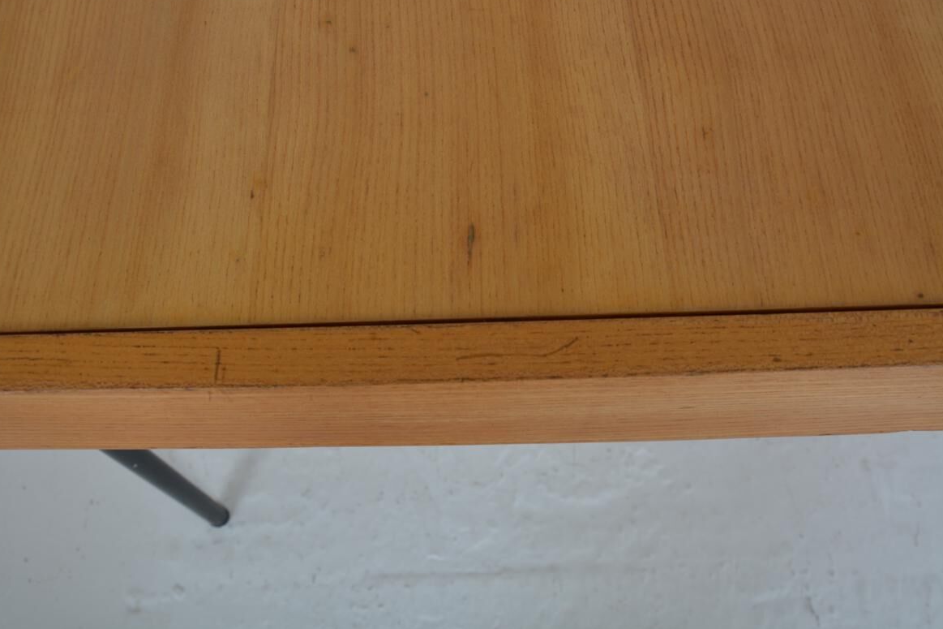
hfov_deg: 57.9
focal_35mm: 33
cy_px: 313
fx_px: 852
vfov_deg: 40.5
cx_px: 462
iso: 320
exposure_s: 1/160
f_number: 8
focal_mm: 21
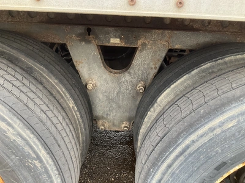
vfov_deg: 48.2
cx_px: 122
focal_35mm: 29
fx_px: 205
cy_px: 92
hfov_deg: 61.7
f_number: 1.8
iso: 40
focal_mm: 3
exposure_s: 1/122
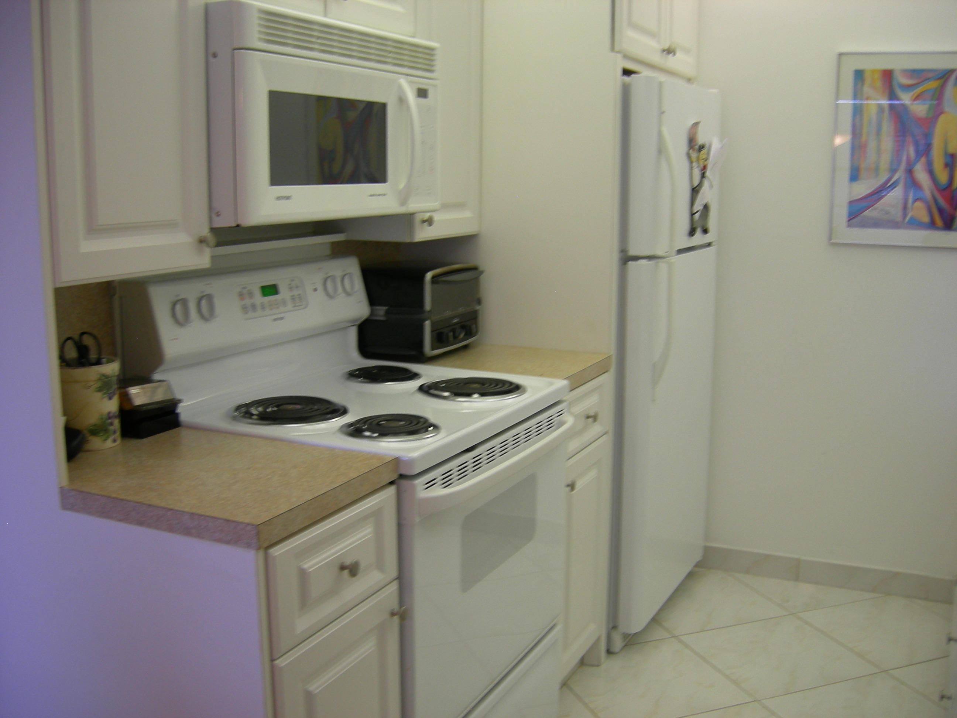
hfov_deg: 51.4
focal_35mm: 36
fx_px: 995
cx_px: 478
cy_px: 359
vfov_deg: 39.7
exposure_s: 1/31.1
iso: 64
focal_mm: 7.5
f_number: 2.7
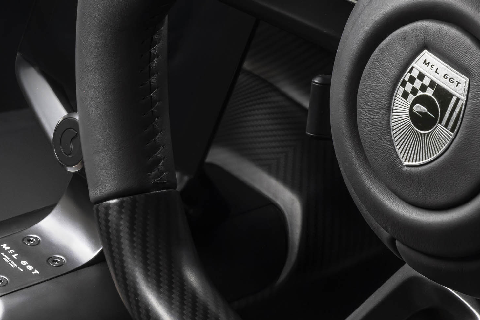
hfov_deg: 13.2
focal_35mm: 155
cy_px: 271
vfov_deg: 8.8
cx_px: 61
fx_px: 2066
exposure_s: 1/2
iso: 1000
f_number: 16
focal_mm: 70
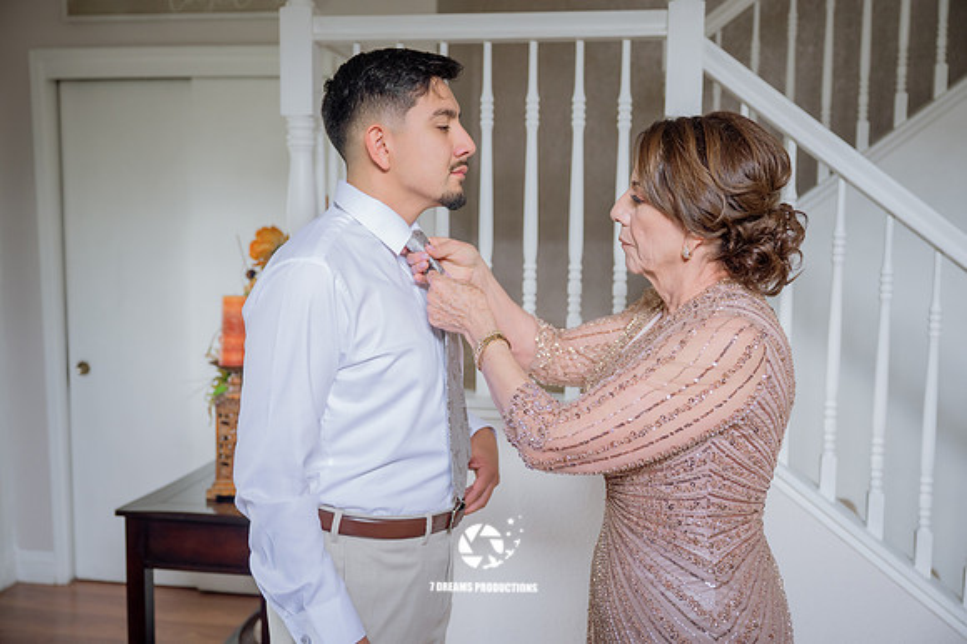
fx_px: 1020
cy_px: 322
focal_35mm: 38
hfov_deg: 50.7
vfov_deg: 35.0
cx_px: 484
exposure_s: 1/125
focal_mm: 38
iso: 800
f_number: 2.8
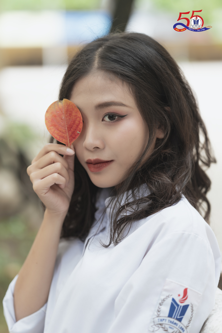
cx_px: 111
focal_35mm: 85
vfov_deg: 23.9
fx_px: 787
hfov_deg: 16.1
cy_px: 166
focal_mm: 85
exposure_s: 1/160
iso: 200
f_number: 1.8
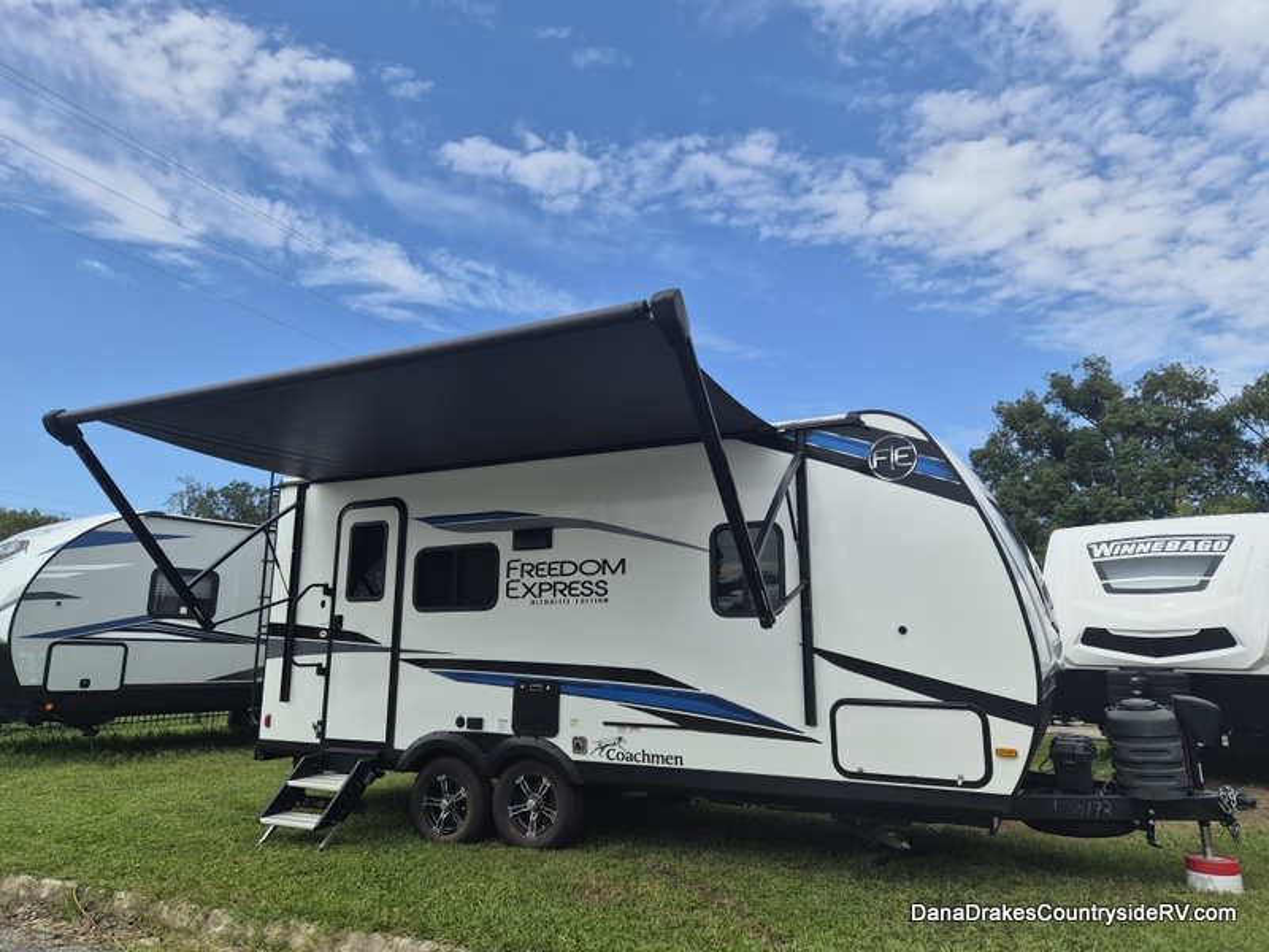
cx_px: 634
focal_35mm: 23
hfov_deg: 73.9
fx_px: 843
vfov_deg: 58.9
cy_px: 476
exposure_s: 1/4512
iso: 80
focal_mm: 5.4
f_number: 1.8
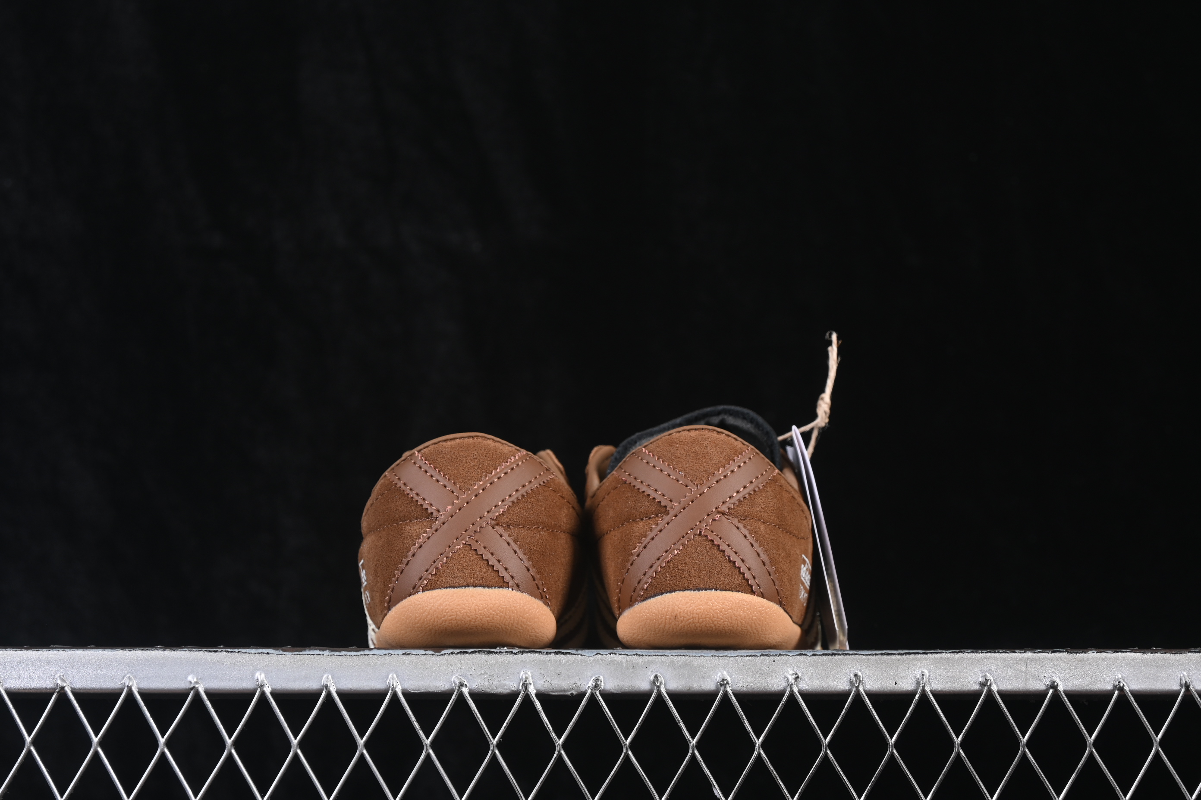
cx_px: 600
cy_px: 400
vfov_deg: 18.2
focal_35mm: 75
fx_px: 2502
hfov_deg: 27.0
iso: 160
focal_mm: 50
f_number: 6.3
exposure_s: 1/60
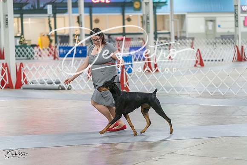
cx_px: 124
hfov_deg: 19.1
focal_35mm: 107
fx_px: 734
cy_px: 82
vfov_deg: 12.8
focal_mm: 107
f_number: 2.8
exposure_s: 1/320
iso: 6400
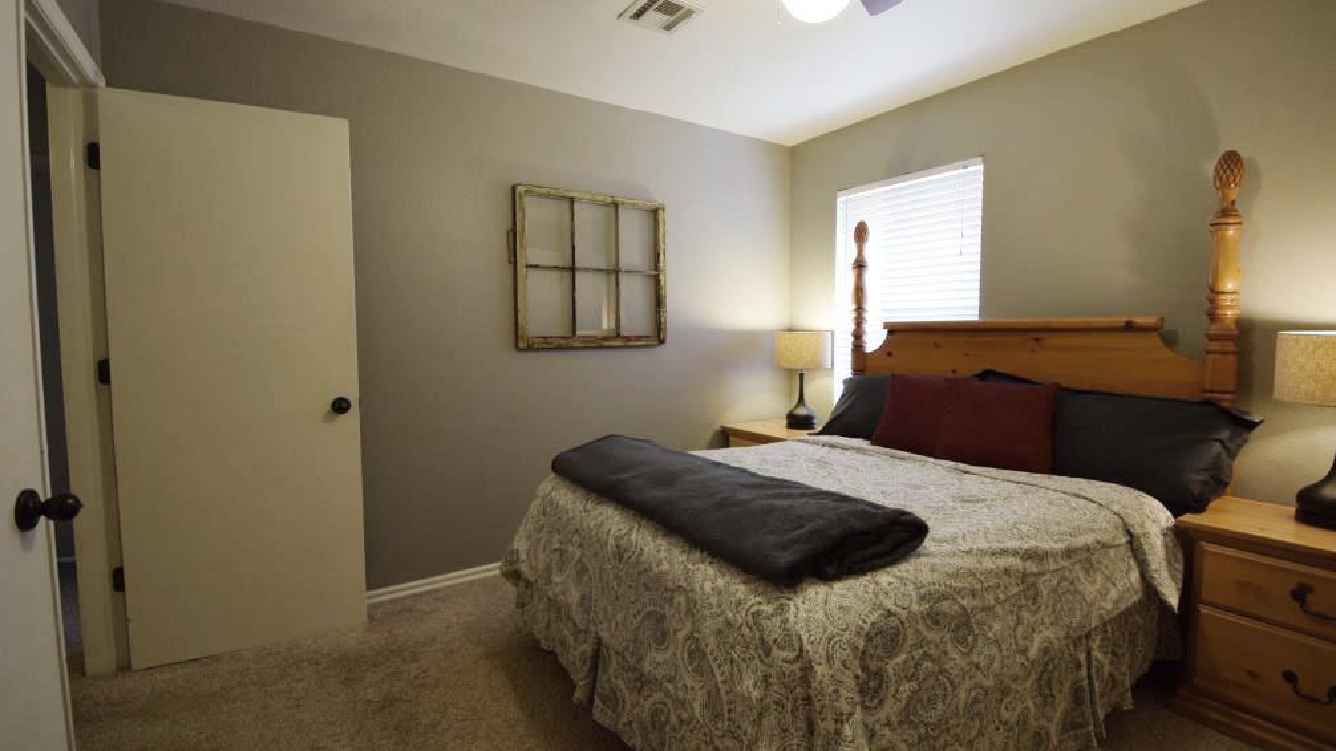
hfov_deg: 99.4
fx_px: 567
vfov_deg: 67.1
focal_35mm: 16
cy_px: 367
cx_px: 677
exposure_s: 1/60
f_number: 4
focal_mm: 10
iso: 720
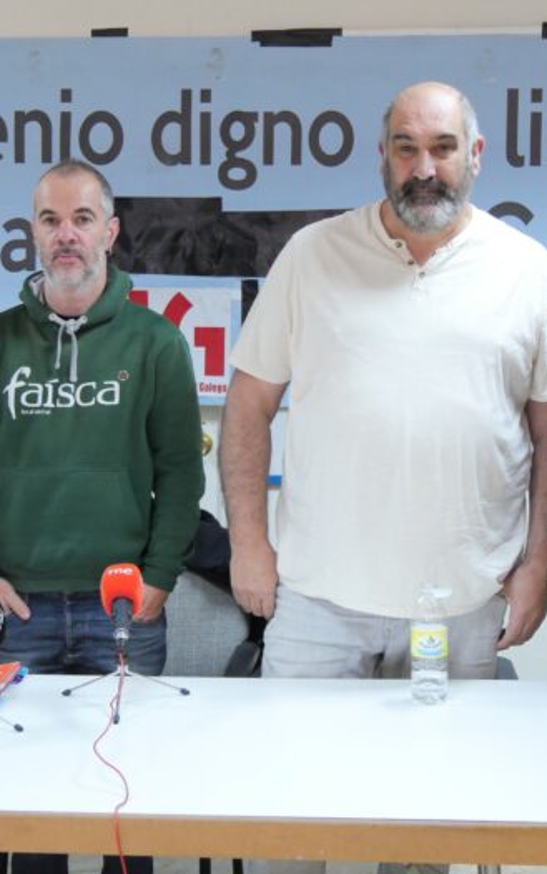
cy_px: 420
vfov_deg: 31.5
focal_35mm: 65
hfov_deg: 20.0
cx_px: 279
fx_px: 1550
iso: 1600
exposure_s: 1/60
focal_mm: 21
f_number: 4
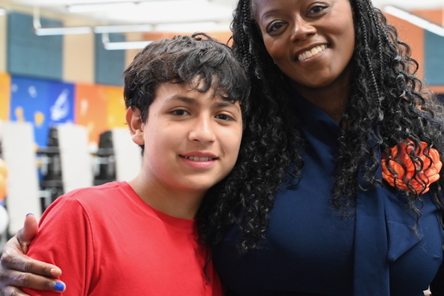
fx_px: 1061
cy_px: 164
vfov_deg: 15.9
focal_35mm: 86
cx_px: 277
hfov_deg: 23.6
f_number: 4
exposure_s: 1/60
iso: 3600
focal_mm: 50
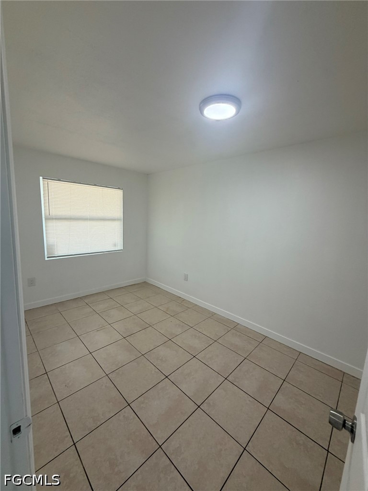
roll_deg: -1.9
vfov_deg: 102.1
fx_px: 198
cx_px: 184
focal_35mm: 14
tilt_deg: -8.2
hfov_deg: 85.7
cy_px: 246
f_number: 2.2
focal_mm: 2.22
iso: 160
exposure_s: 1/120
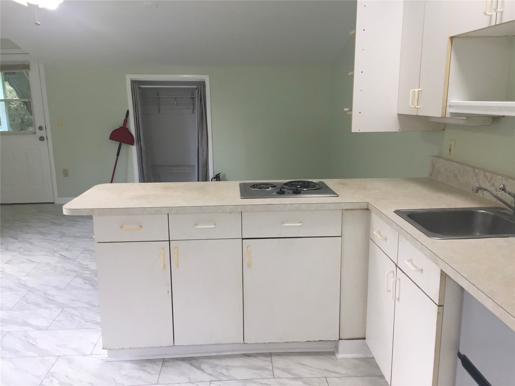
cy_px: 193
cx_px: 258
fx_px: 431
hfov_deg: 61.7
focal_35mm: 29
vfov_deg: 48.2
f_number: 2.2
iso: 32
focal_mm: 4.15
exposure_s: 1/40
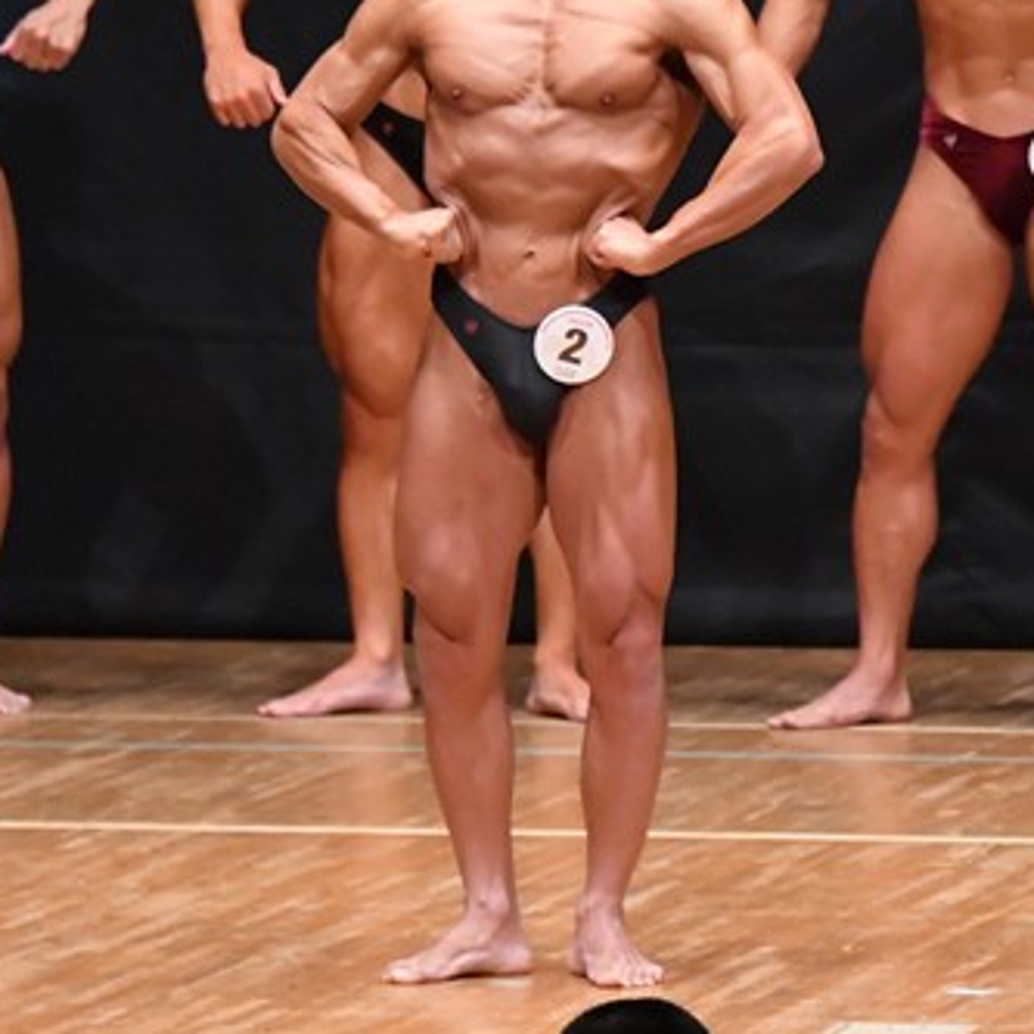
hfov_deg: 3.3
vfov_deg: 3.3
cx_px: 933
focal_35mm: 534
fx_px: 18046
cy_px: 335
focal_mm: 180
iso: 8000
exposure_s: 1/400
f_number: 5.6
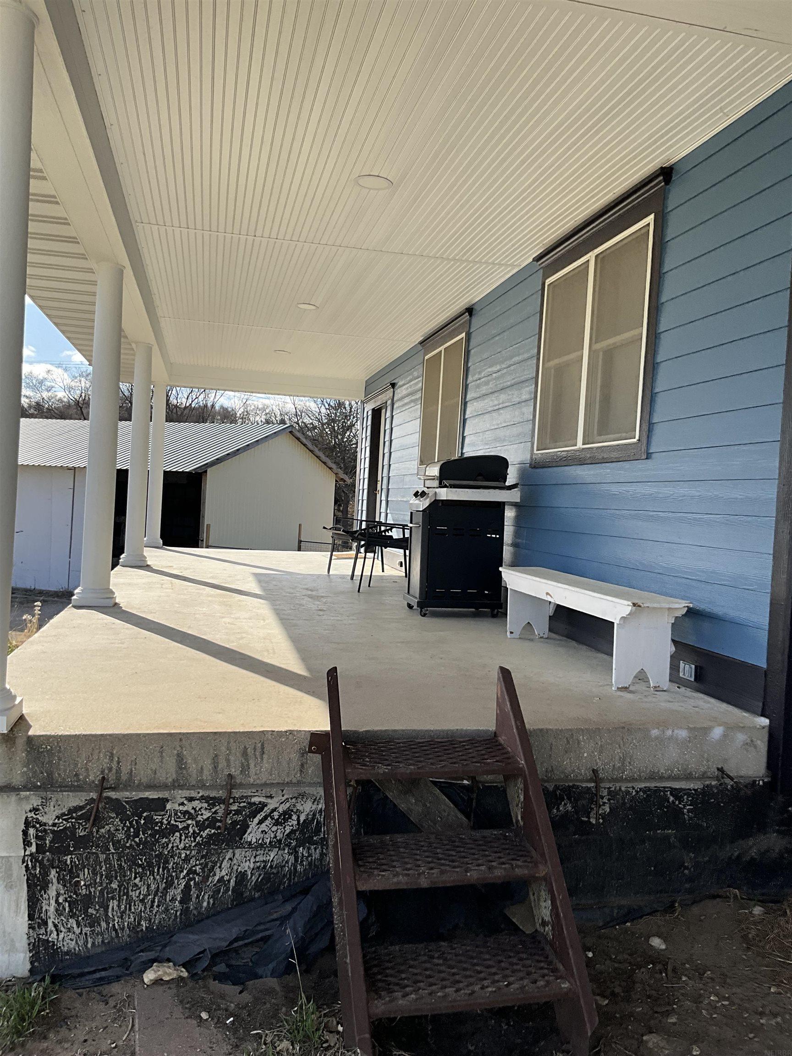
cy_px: 528
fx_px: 885
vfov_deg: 61.7
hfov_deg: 48.2
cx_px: 396
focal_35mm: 29
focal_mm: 3
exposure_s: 1/912
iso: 25
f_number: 1.8
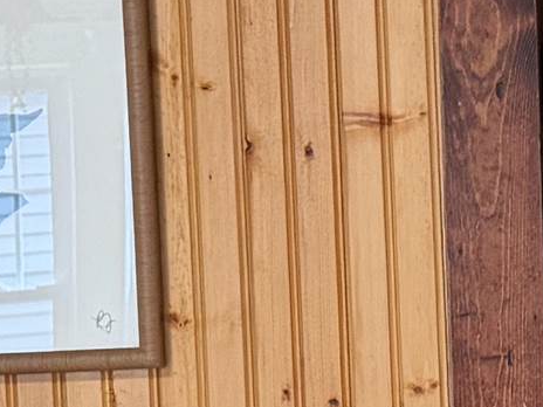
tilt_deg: -2.1
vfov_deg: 9.3
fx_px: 2494
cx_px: 404
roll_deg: +2.7
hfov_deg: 12.4
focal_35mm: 159
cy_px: 443
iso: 640
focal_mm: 6.76
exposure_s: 1/40
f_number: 1.78
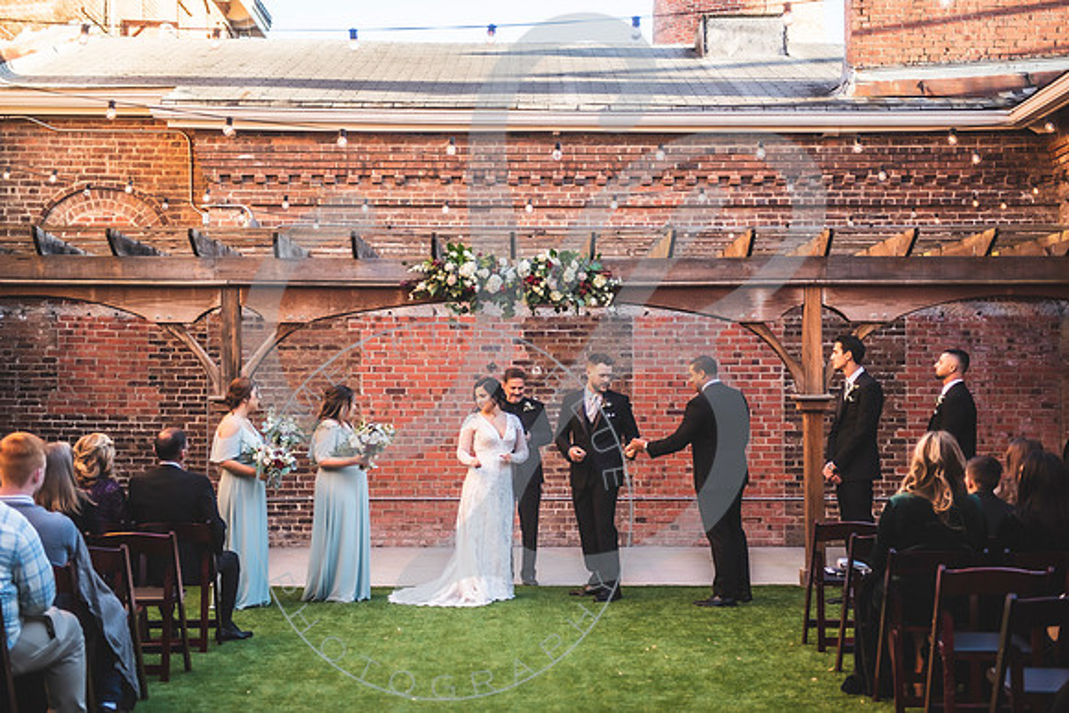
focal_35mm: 56
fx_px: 1665
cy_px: 356
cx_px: 534
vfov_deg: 24.2
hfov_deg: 35.6
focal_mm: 56
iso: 100
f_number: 2.8
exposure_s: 1/160
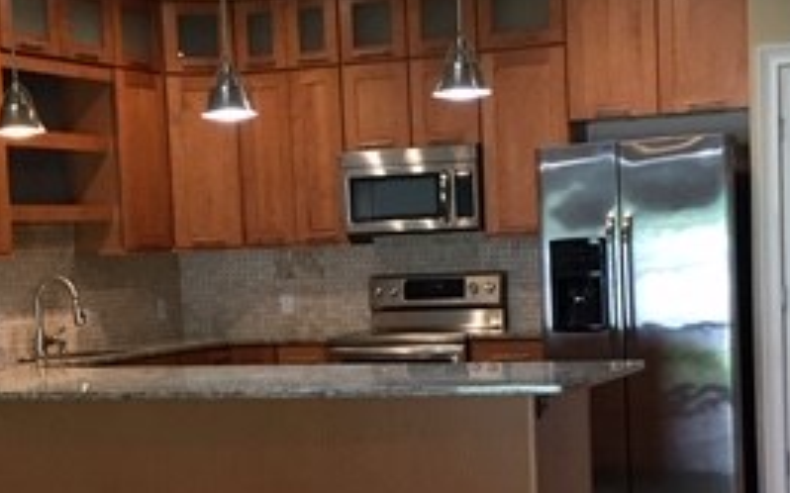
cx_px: 407
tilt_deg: -6.4
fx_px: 1593
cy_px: 404
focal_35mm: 74
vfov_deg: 17.4
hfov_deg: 27.9
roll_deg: +2.0
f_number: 2.2
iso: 125
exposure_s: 1/30
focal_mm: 4.15
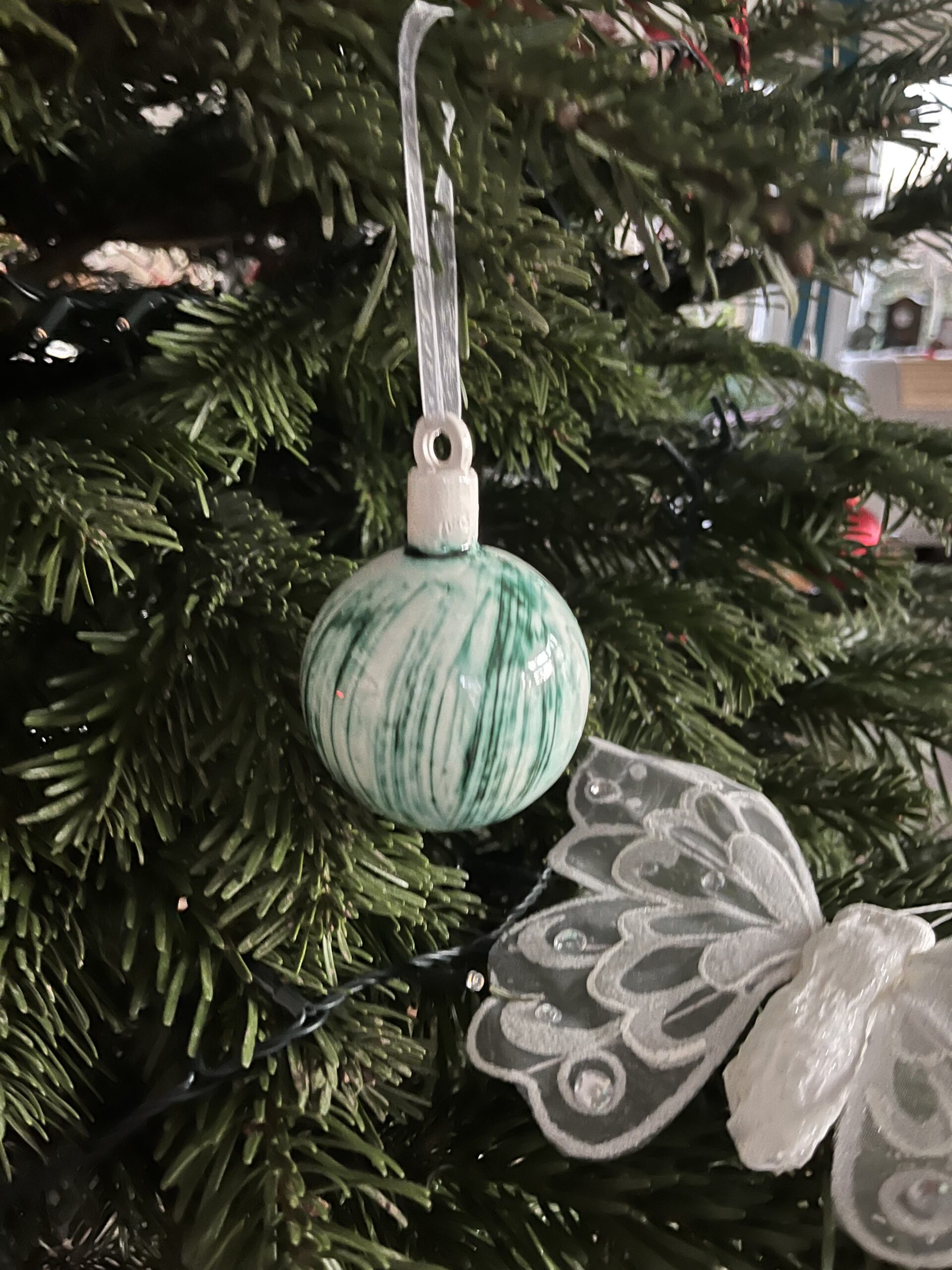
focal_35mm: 26
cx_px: 476
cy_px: 635
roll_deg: -0.4
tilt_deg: -19.9
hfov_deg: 53.1
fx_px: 953
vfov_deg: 67.3
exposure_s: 1/14
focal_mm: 5.1
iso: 640
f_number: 1.6
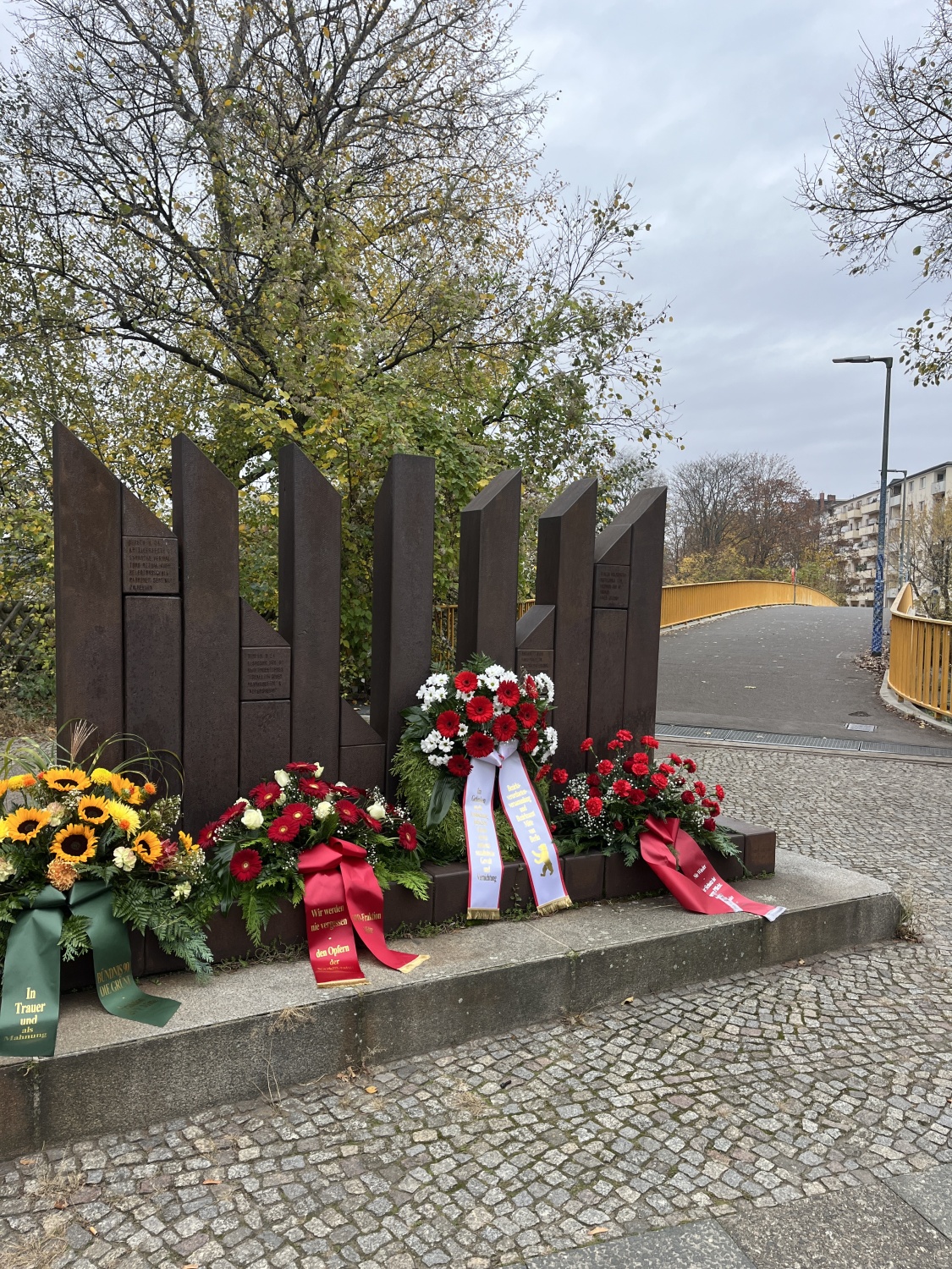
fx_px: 953
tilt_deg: -1.8
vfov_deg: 67.3
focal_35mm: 26
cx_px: 476
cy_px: 634
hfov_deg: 53.1
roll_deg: -1.2
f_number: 1.6
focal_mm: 5.1
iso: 50
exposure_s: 1/384
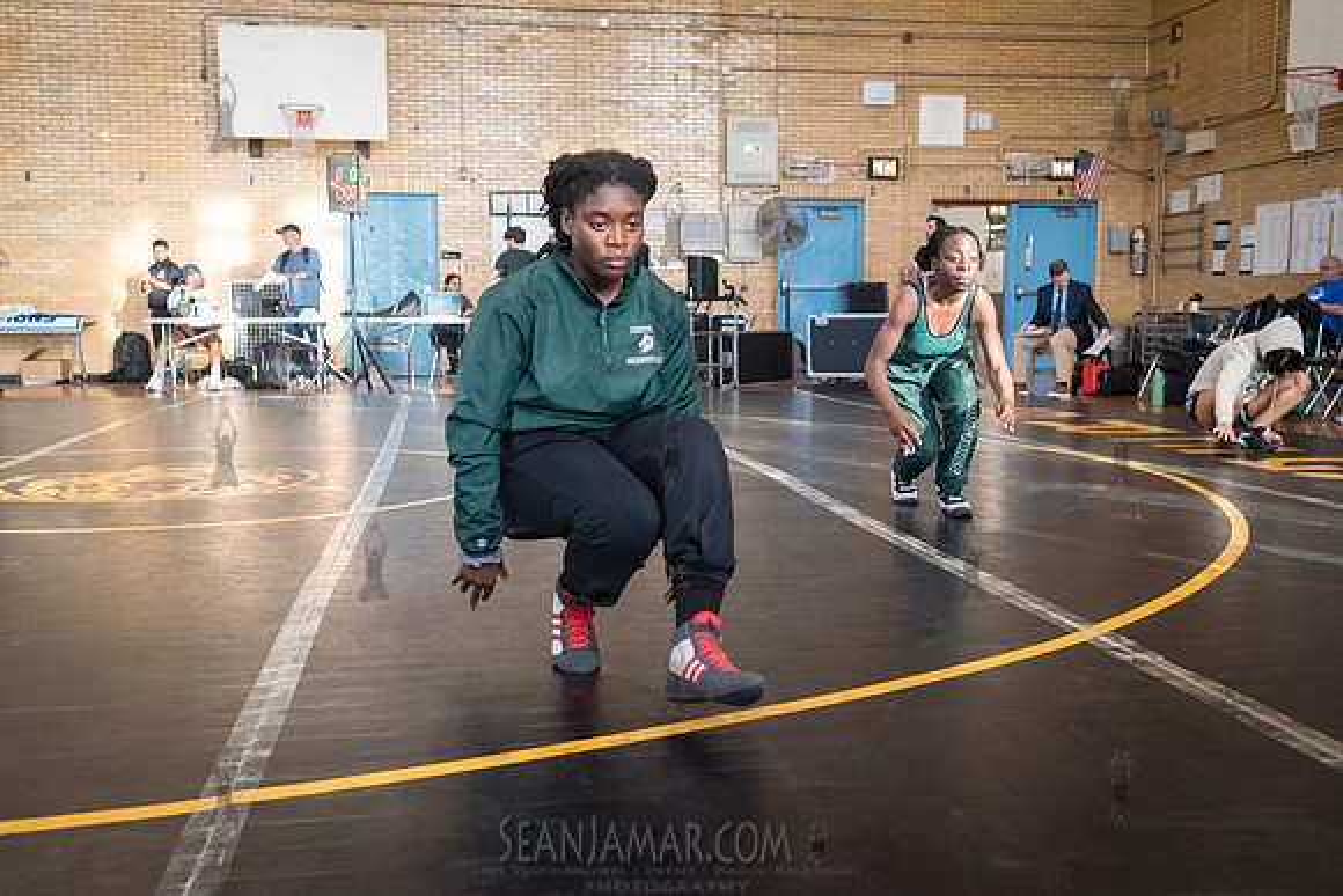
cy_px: 448
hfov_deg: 52.4
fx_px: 1365
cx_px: 672
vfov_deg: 36.3
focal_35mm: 37
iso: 5000
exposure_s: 1/400
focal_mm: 35
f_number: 4
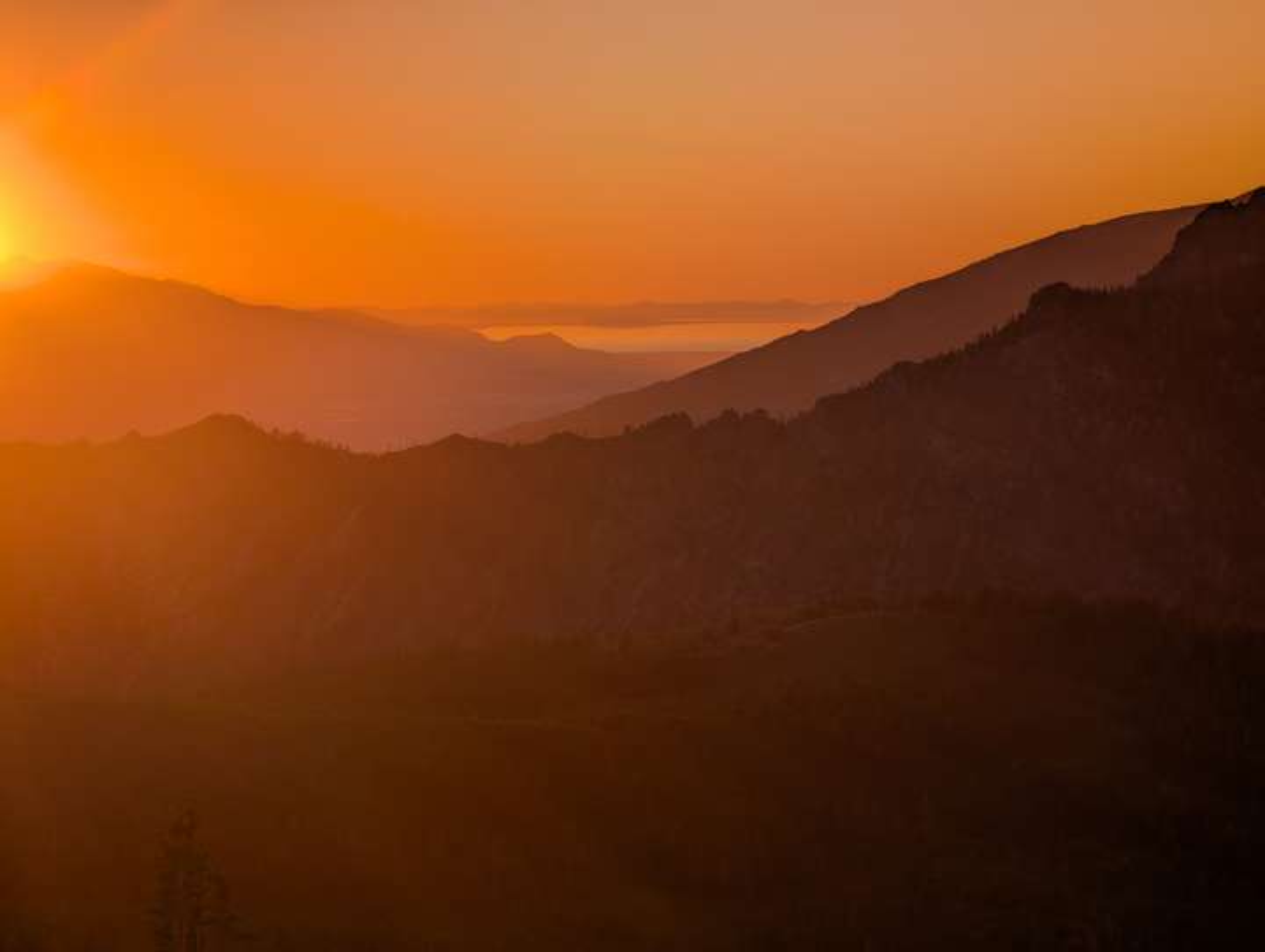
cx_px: 632
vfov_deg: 13.5
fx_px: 4025
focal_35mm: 110
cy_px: 476
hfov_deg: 17.9
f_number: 2.8
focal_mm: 18
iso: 14
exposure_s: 1/902
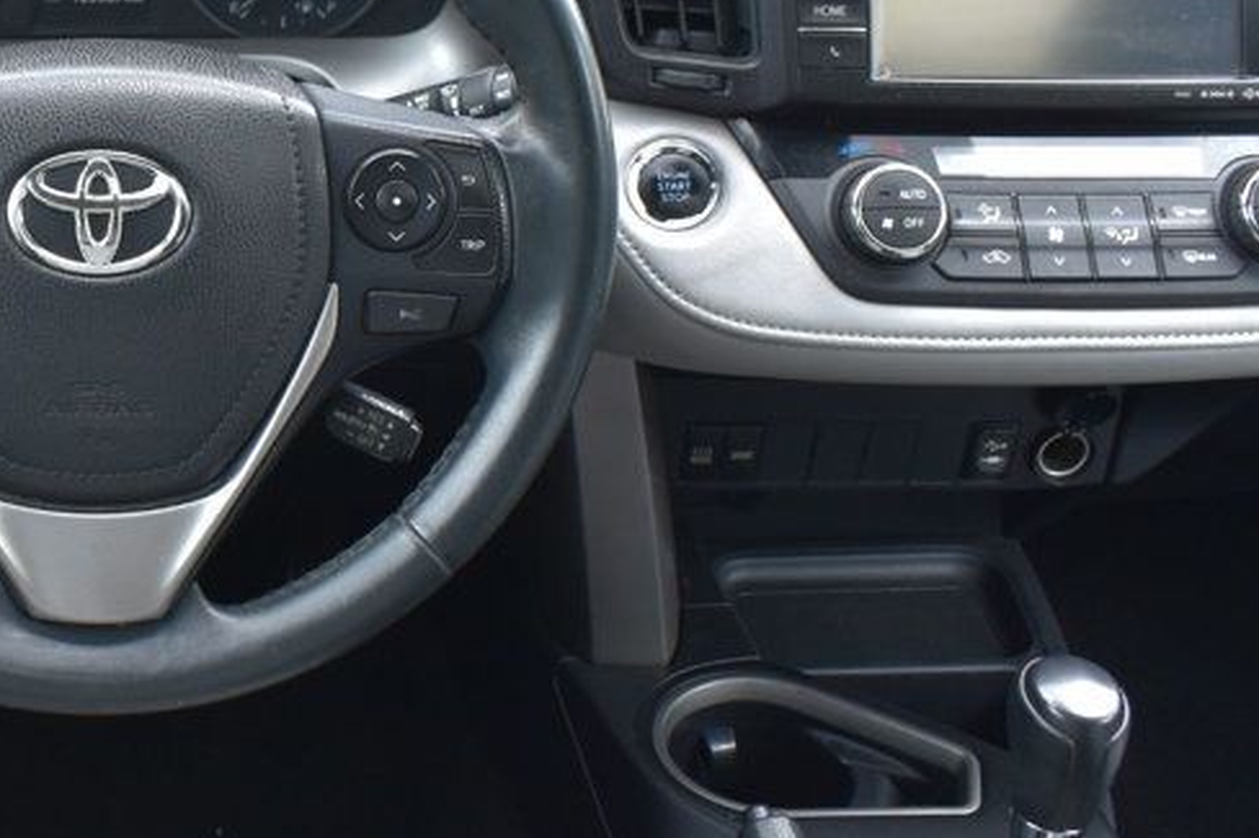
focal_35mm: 63
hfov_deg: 30.0
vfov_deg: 21.5
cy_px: 302
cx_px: 34
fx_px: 2202
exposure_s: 1/15
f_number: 6.3
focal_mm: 20
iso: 400
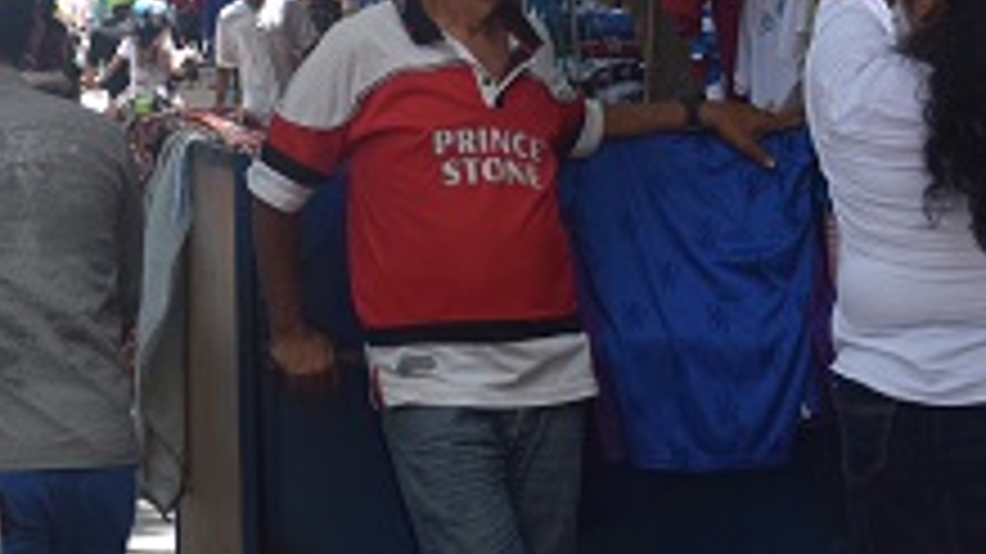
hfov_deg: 14.3
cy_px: 124
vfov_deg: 8.1
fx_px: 3894
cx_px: 77
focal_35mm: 149
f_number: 4.2
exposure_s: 1/1000
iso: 500
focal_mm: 32
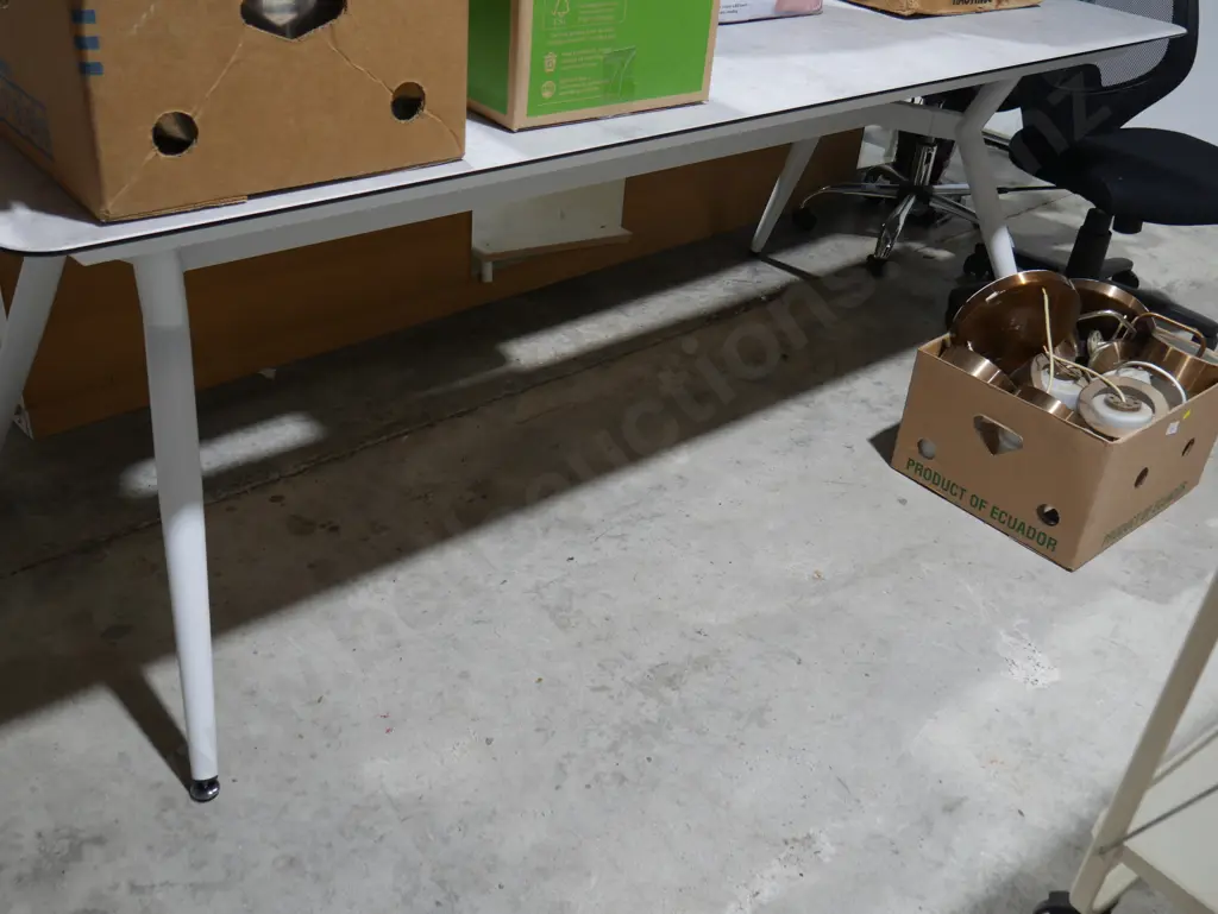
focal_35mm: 34
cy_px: 457
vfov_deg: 41.8
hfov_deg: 53.9
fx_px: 1197
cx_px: 609
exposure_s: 1/60
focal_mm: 17
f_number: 4
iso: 250
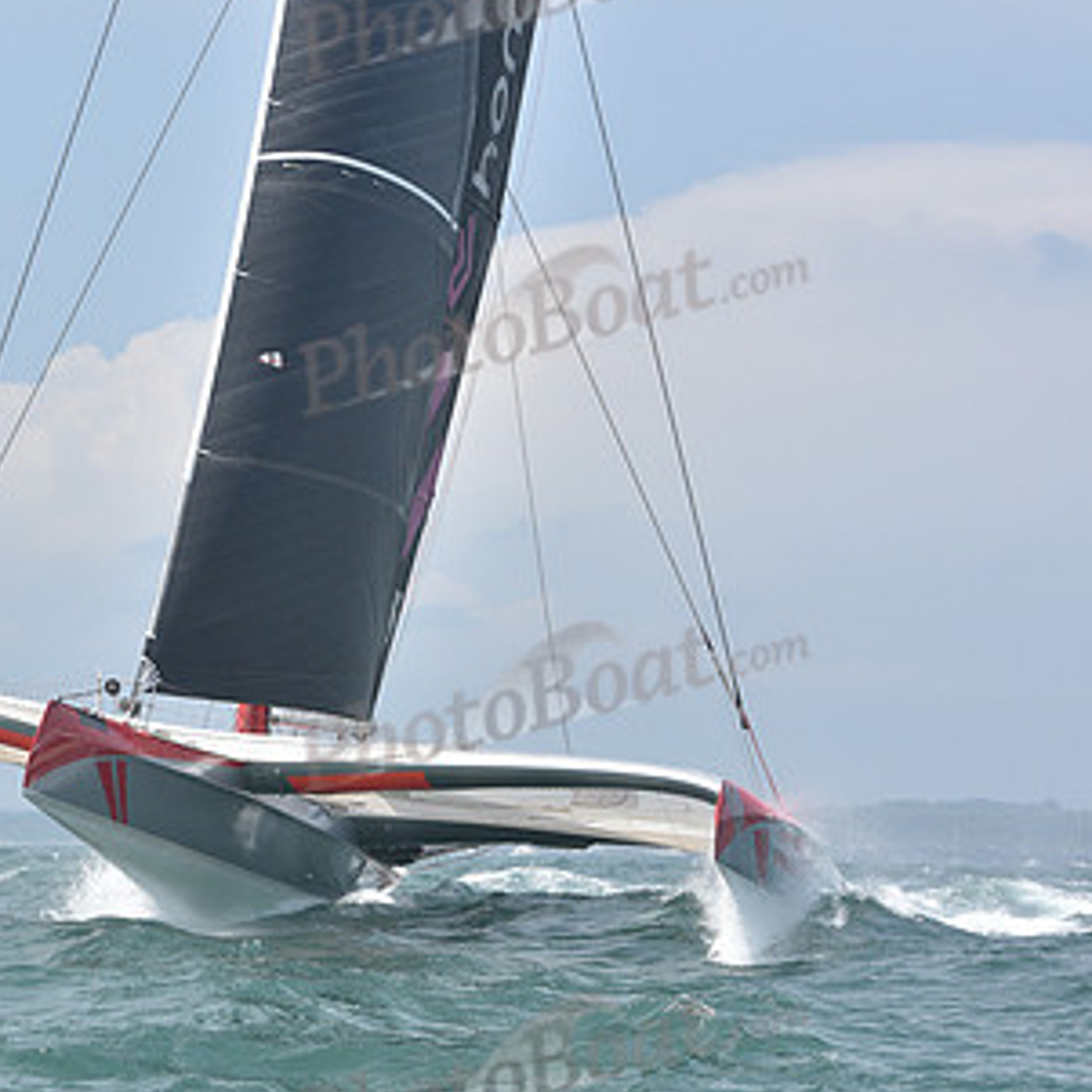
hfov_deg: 12.5
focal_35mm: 139
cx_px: 112
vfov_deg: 12.6
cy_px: 561
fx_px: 4961
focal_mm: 85
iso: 320
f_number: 9
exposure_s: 1/1000
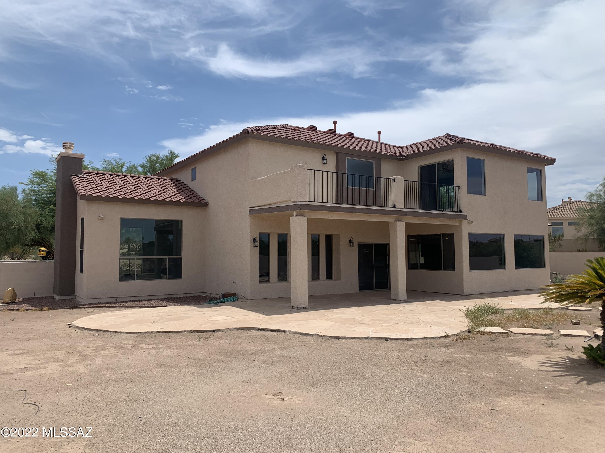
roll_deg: +0.7
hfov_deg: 67.3
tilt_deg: +3.1
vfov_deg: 53.1
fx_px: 454
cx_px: 302
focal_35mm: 26
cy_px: 226
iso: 25
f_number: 1.8
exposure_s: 1/4464
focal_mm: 4.25
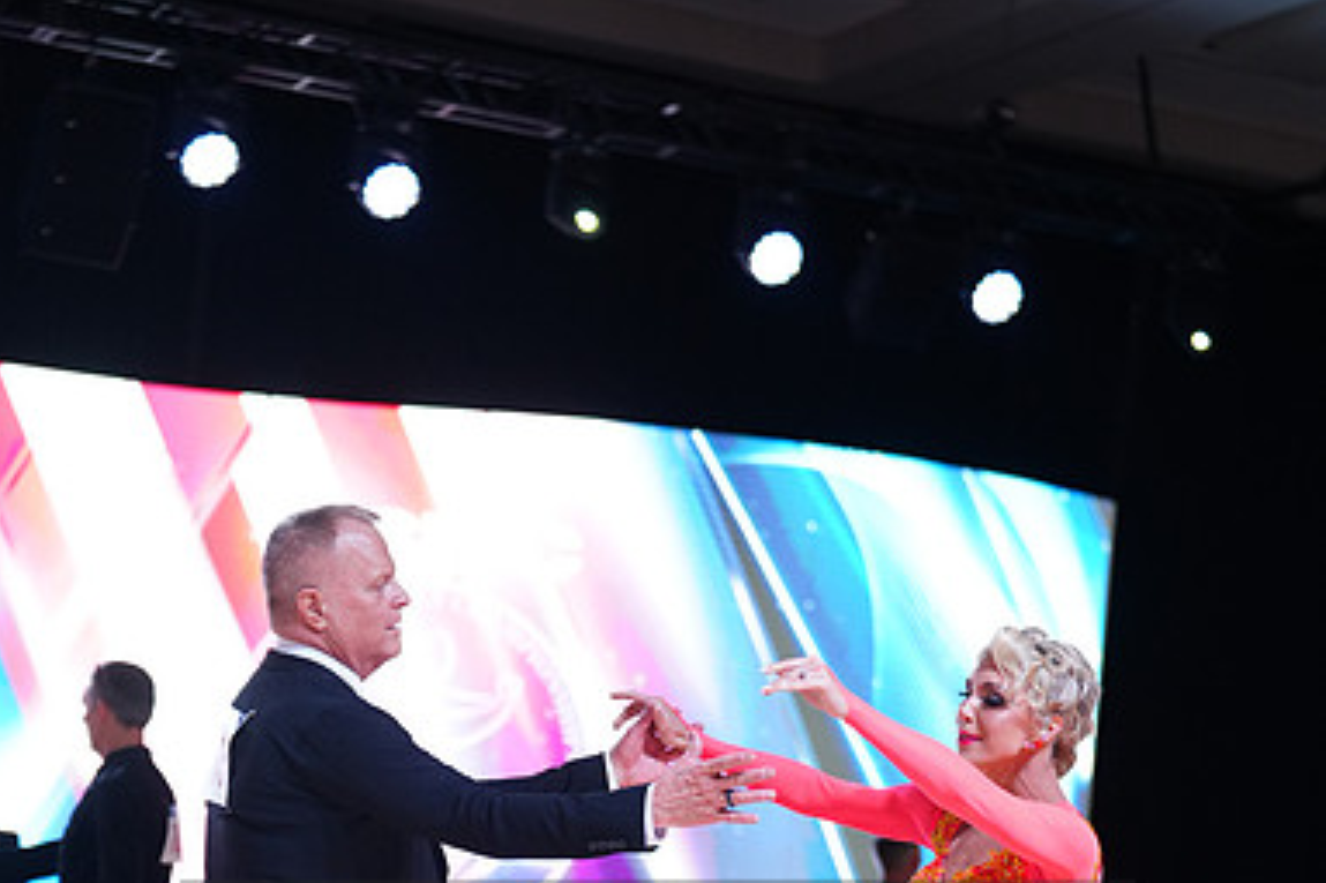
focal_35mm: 106
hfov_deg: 19.3
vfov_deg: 12.7
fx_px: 3902
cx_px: 660
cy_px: 997
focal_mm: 70
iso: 1250
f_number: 2.8
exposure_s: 1/640
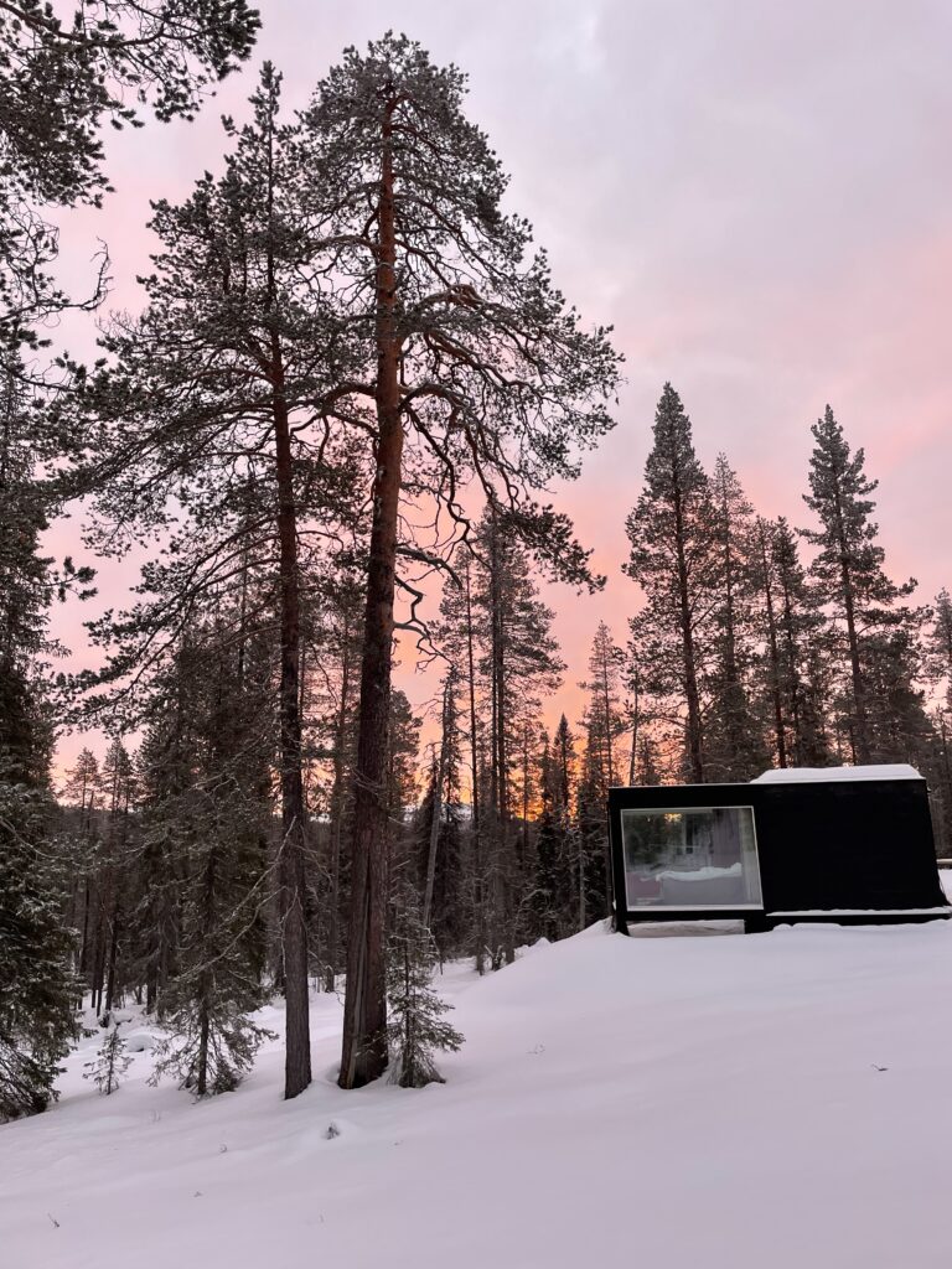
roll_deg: +2.5
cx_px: 476
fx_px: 953
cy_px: 634
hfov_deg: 53.1
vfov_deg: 67.3
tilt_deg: +13.6
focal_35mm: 26
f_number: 1.6
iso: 100
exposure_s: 1/121
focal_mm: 4.2
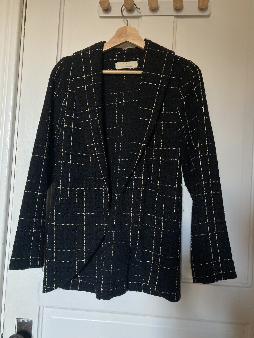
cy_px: 169
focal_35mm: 28
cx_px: 127
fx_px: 274
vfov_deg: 63.4
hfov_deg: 49.7
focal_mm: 3.99
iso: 200
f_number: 1.8
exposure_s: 1/60
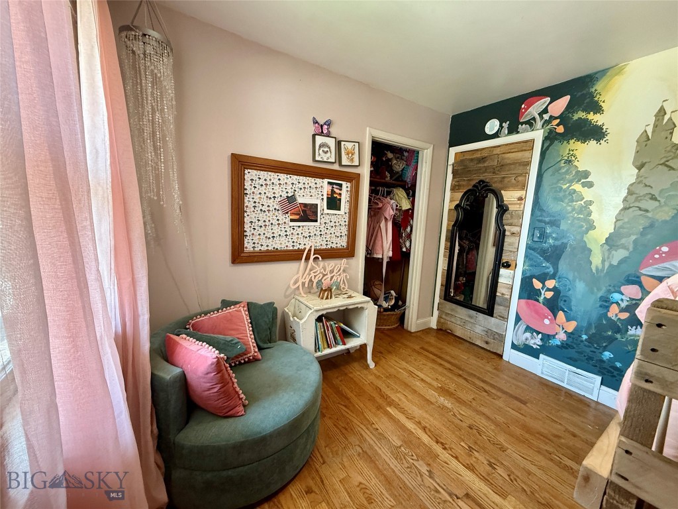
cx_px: 339
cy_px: 254
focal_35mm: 14
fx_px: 274
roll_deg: -2.2
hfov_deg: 102.1
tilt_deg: -8.0
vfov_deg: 85.7
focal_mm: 2.22
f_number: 2.2
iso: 500
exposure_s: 1/60
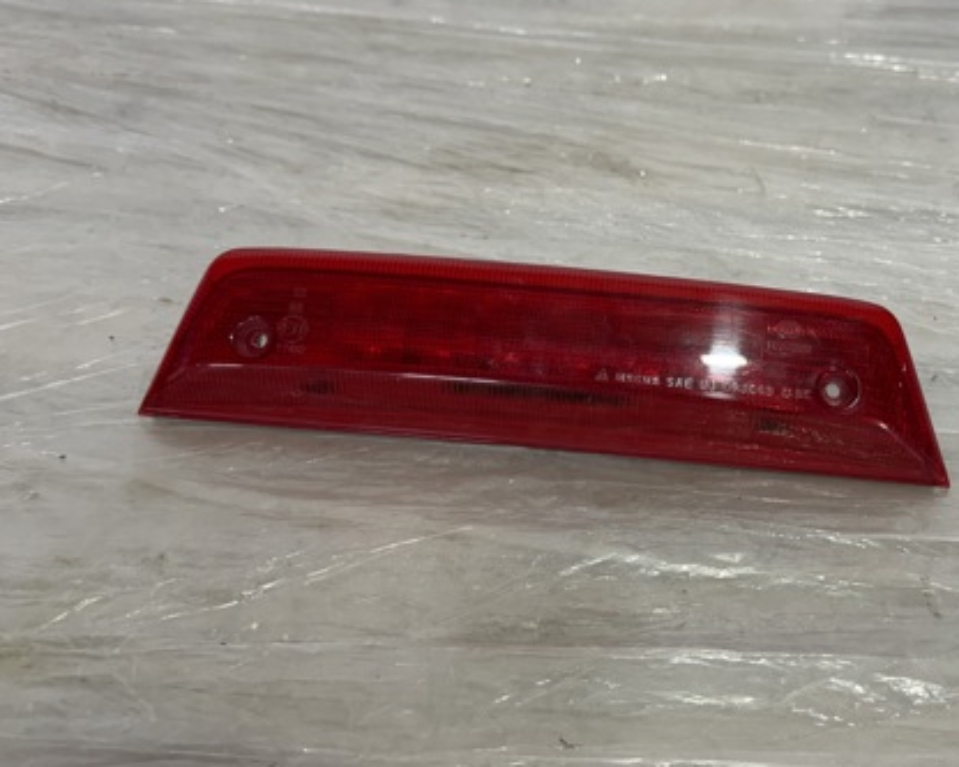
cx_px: 639
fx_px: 1022
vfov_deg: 41.1
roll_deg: -3.0
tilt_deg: -35.9
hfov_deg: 49.4
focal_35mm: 36
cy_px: 333
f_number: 1.78
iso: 100
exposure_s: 1/100
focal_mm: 6.76
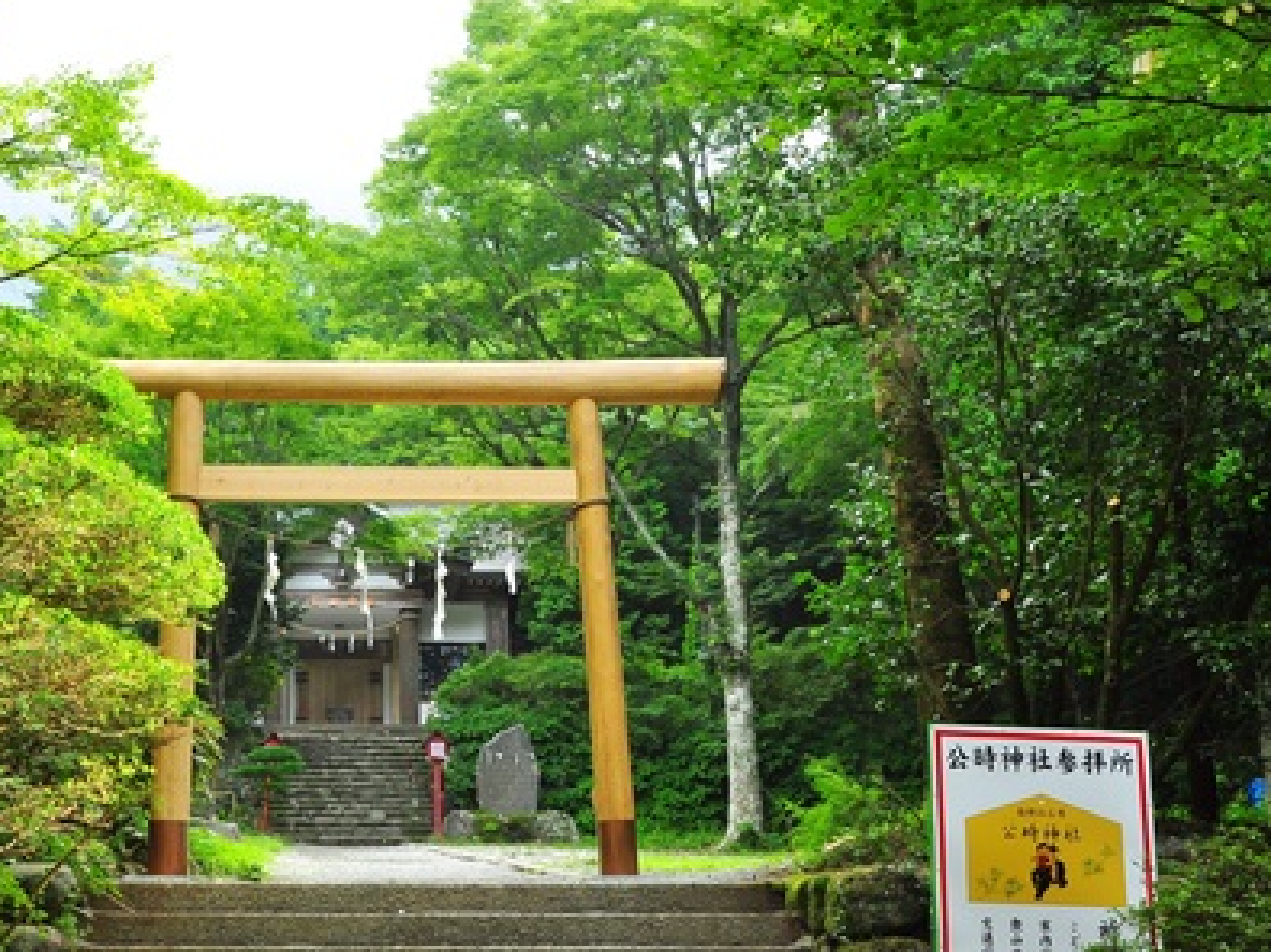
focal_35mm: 56
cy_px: 400
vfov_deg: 26.1
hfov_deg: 33.7
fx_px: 2056
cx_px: 328
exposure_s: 1/60
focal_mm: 24
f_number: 11
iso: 400
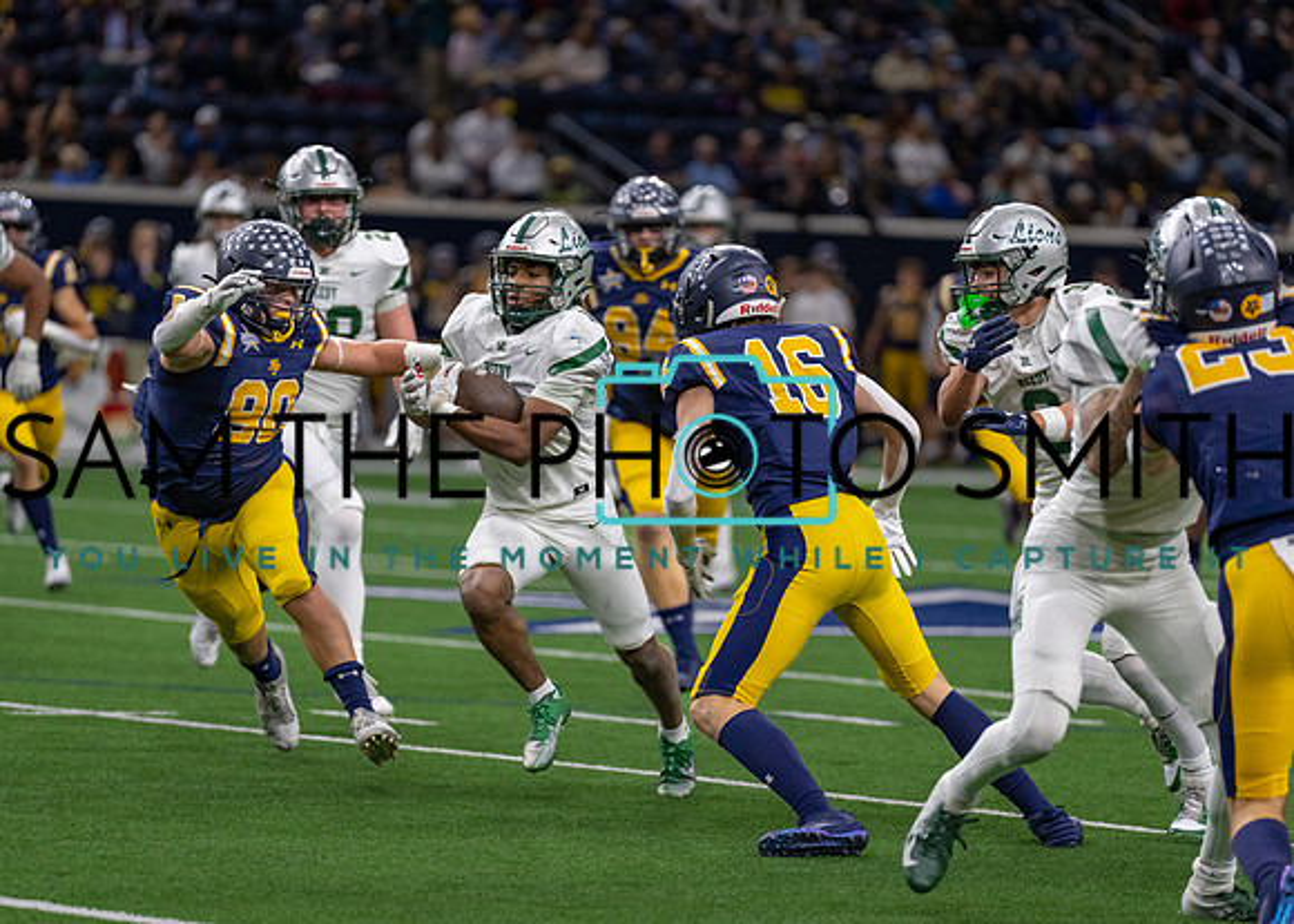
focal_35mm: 225
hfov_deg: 9.0
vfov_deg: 6.4
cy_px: 462
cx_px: 647
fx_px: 8254
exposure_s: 1/1000
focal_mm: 200
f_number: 2.8
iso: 2000
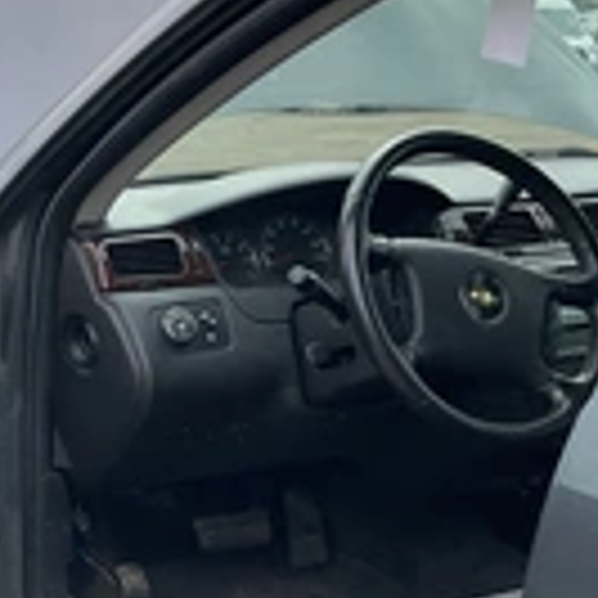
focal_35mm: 77
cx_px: 22
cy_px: 306
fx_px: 1505
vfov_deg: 22.5
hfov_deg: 21.8
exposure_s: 1/683
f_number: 1.8
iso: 25
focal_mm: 3
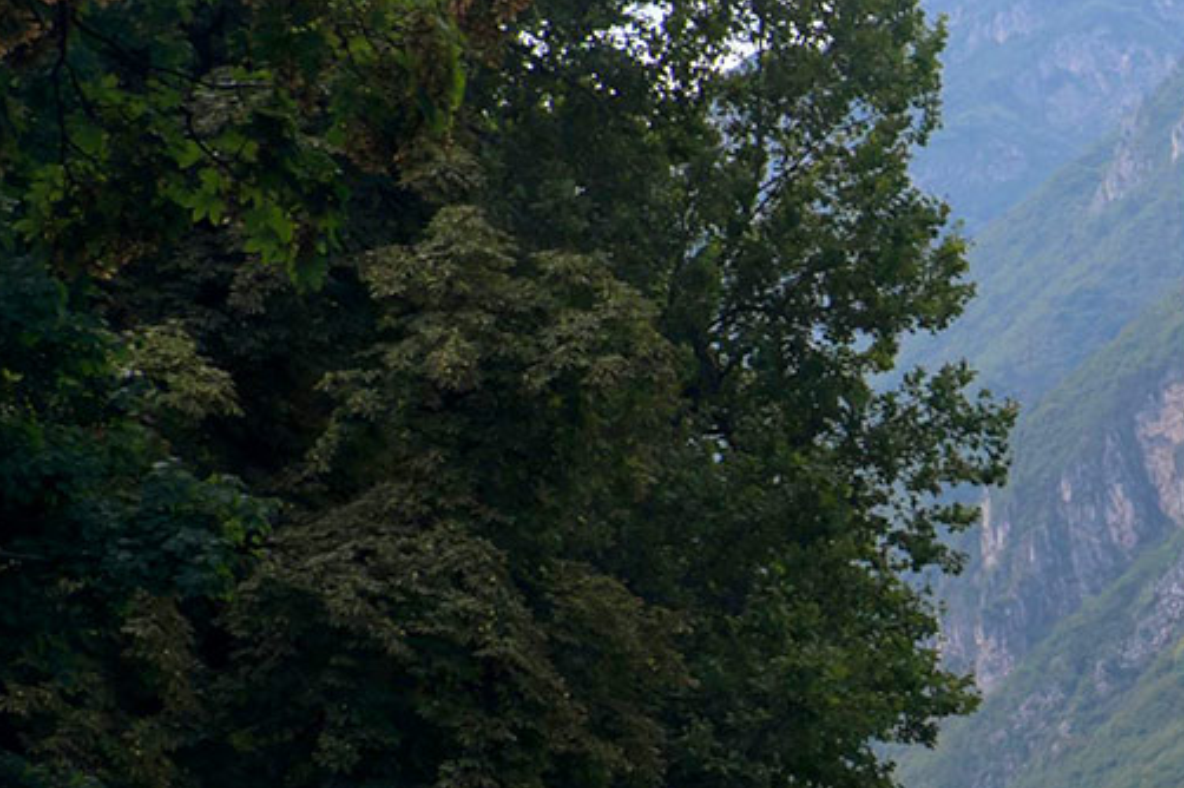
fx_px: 4831
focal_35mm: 147
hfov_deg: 13.2
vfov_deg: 9.3
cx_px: 1781
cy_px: 490
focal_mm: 24.3
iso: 200
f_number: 6.4
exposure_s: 1/90
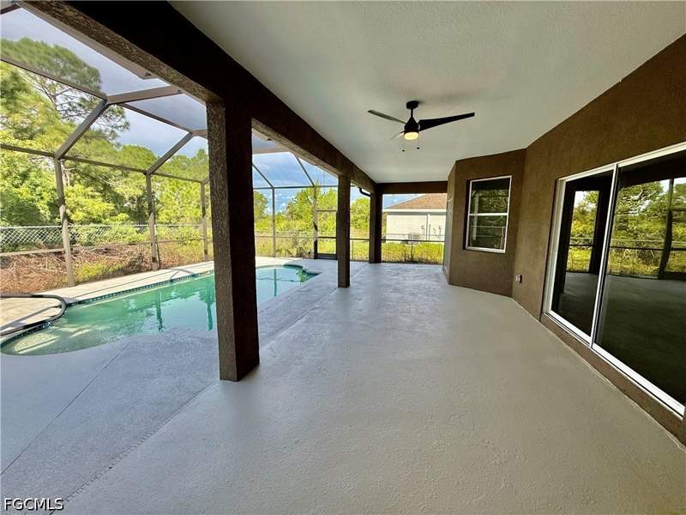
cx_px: 343
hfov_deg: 102.1
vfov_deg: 85.7
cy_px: 258
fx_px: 277
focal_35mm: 14
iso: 50
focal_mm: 2.22
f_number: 2.2
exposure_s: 1/458
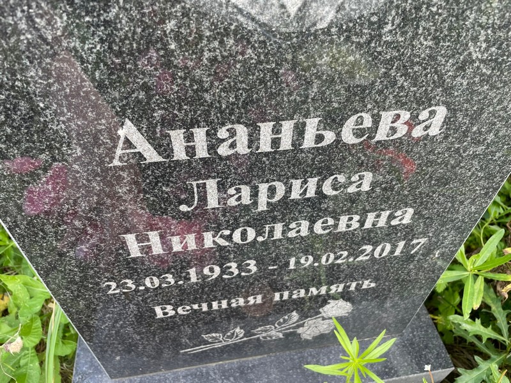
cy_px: 192
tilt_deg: -46.4
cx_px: 256
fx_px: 384
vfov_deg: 53.1
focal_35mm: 26
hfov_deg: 67.3
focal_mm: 4.2
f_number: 1.6
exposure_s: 1/211
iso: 32
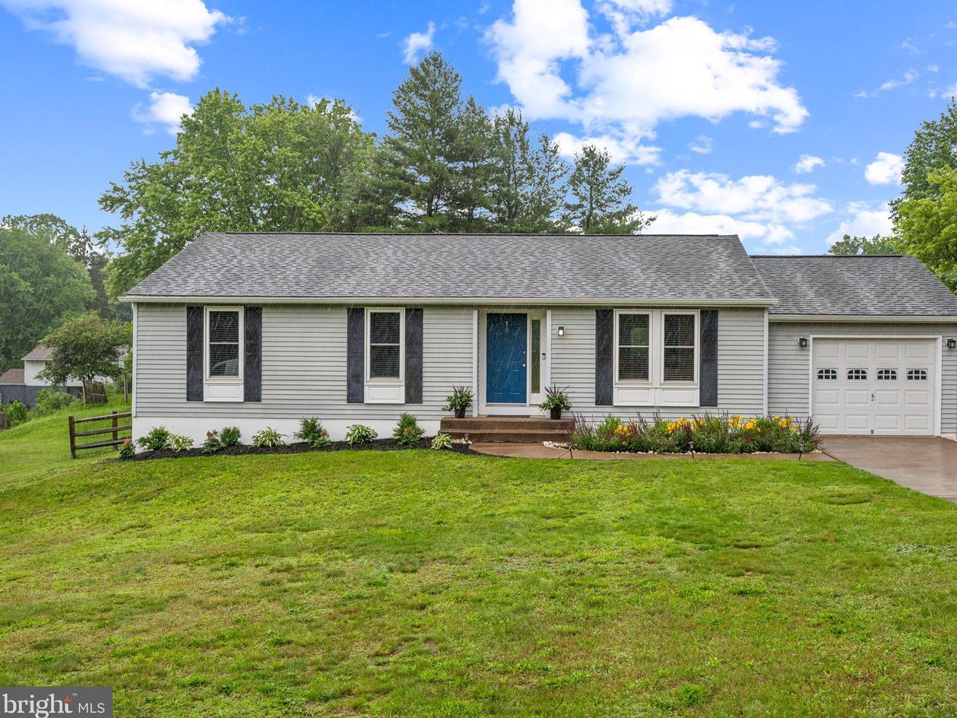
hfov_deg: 55.2
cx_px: 541
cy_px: 361
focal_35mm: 33
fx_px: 912
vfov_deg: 42.9
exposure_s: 1/160
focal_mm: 30
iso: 200
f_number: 8
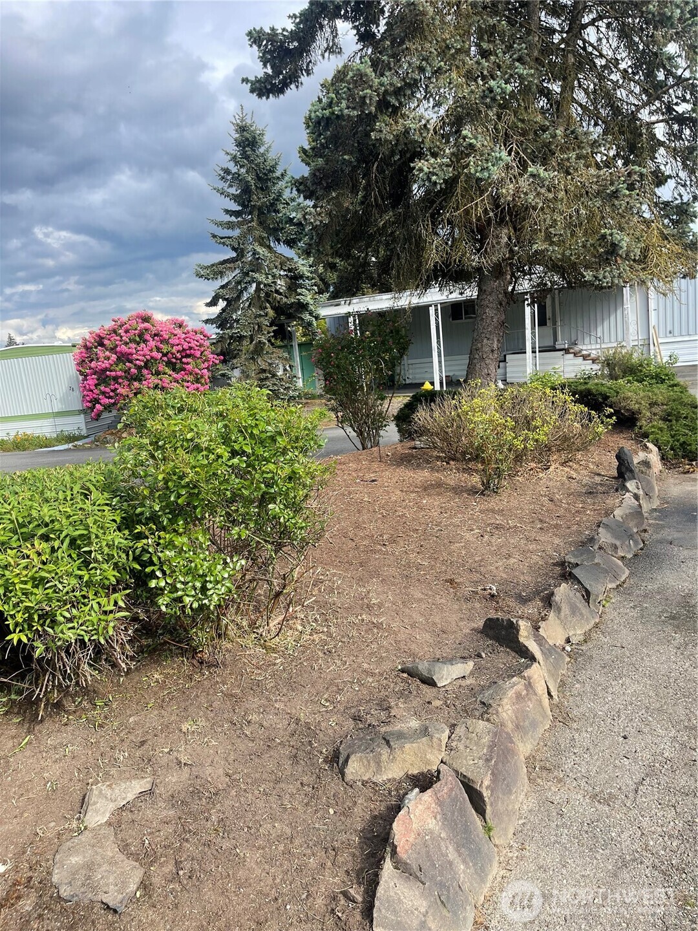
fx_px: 672
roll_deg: +4.9
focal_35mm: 25
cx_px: 349
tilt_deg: -10.0
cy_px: 466
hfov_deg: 54.9
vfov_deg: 69.4
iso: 32
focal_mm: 5.1
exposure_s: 1/1553
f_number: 1.6
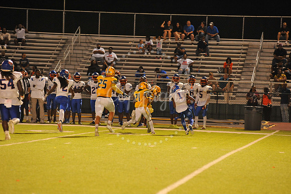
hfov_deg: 10.3
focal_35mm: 200
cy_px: 97
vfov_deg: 6.9
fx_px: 1616
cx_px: 146
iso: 3200
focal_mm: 200
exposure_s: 1/160
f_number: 5
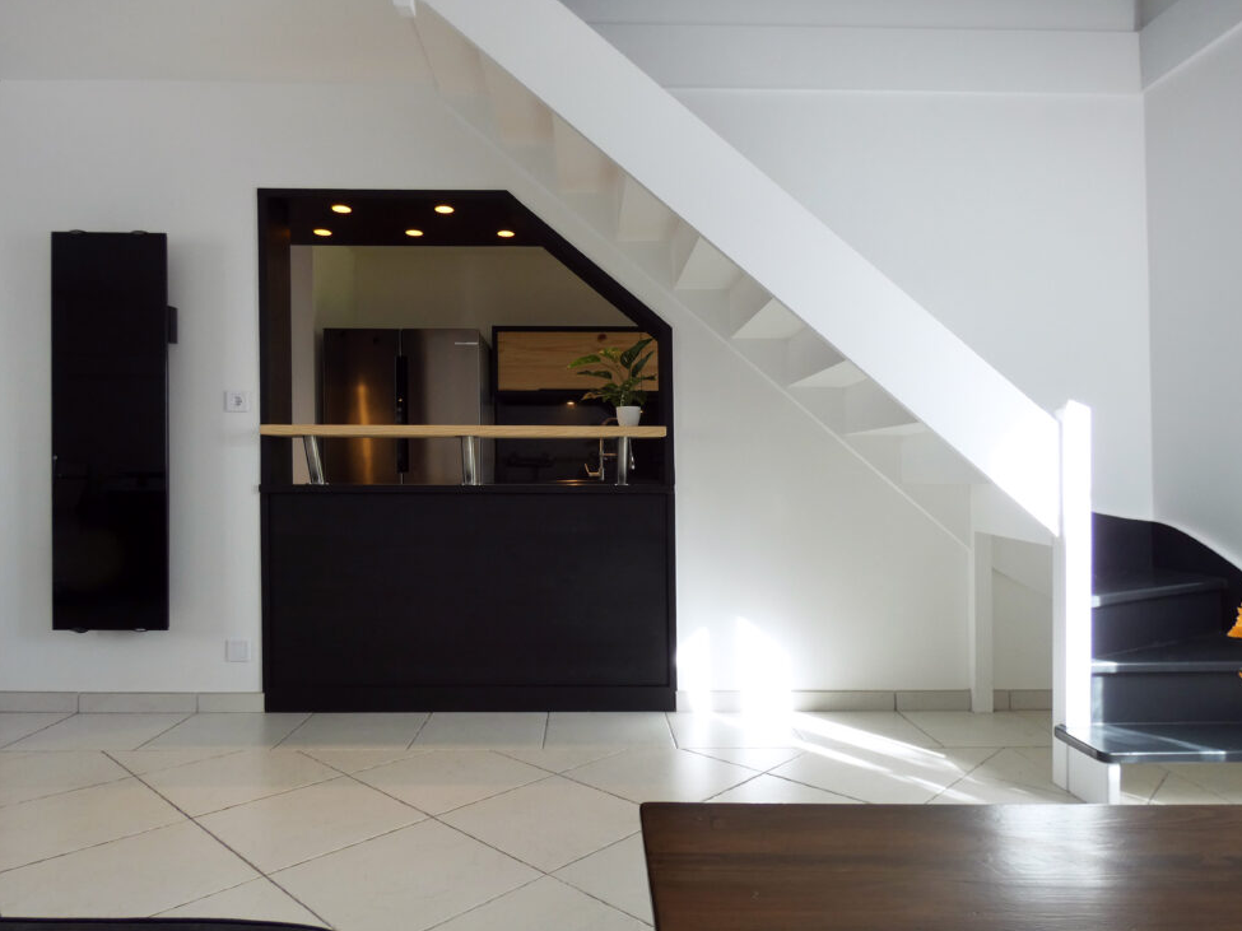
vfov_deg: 63.4
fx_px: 753
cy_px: 474
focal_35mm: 21
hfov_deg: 79.0
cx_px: 648
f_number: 2.8
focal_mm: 3.6
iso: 200
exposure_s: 1/60
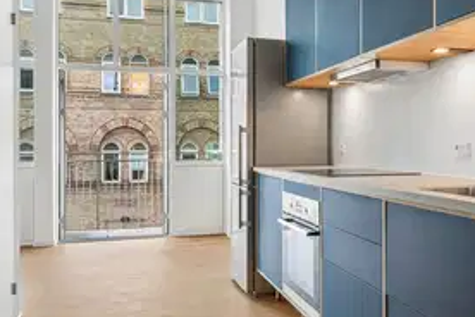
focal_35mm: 38
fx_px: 501
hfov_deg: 50.2
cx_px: 296
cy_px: 150
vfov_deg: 35.0
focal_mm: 25
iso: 800
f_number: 11
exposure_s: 1/40
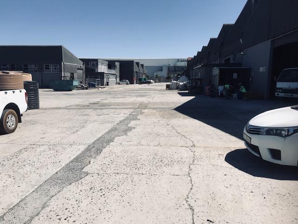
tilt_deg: -6.8
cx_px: 149
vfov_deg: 49.7
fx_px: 241
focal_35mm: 28
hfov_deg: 63.4
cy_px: 112
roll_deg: -1.3
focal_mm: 3.99
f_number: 1.8
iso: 20
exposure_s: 1/3300
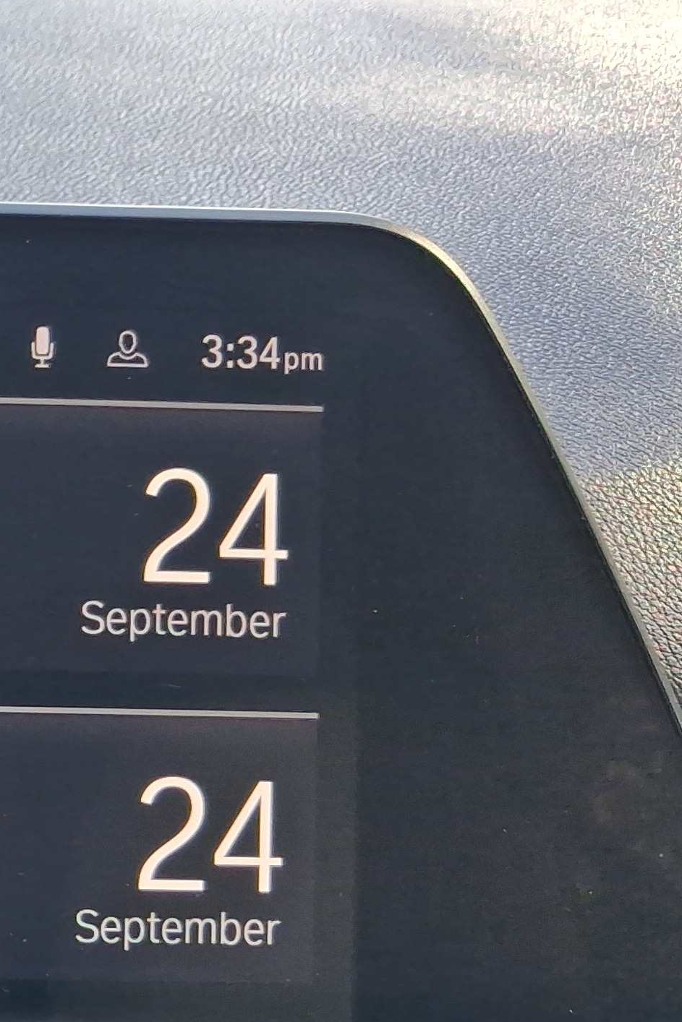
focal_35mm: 81
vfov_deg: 24.8
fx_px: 2301
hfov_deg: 13.8
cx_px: -759
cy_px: 763
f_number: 1.8
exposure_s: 1/120
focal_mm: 4
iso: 50
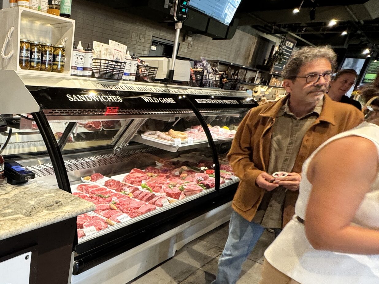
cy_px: 204
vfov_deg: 46.9
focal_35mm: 29
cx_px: 44
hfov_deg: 54.4
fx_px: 318
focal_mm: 2.22
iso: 200
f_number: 2.2
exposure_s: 1/60
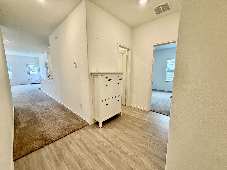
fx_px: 92
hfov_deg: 102.1
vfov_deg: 85.7
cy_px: 85
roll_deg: +0.0
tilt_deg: -9.3
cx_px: 114
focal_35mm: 14
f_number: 2.2
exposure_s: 1/120
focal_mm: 2.22
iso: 250
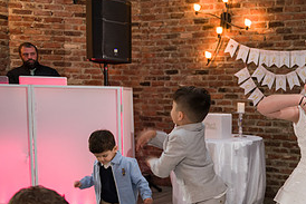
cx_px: 323
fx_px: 468
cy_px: 149
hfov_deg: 32.6
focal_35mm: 55
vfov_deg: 24.4
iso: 1000
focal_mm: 26
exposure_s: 1/125
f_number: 3.2
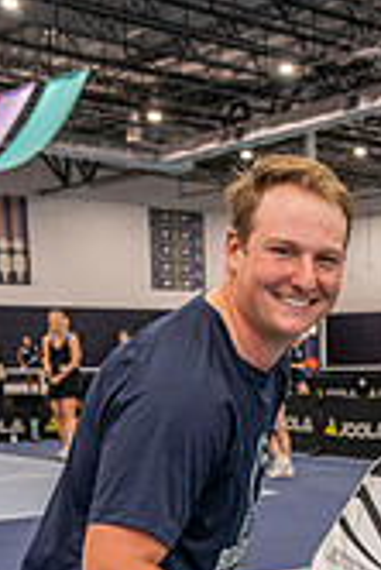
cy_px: 646
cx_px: 422
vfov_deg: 24.6
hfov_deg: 17.4
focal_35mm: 76
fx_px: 1204
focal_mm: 28
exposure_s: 1/200
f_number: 4.5
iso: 2000
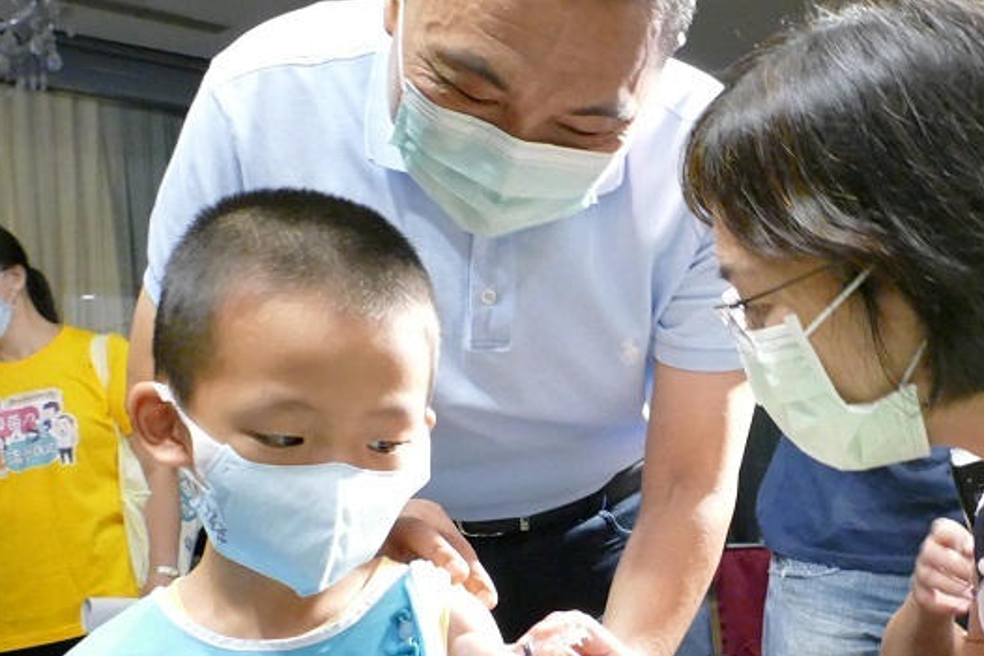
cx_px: 752
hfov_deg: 34.2
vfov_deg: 23.5
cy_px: 518
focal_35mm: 57
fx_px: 1558
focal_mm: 9.12
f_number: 2.8
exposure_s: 1/30
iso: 1600
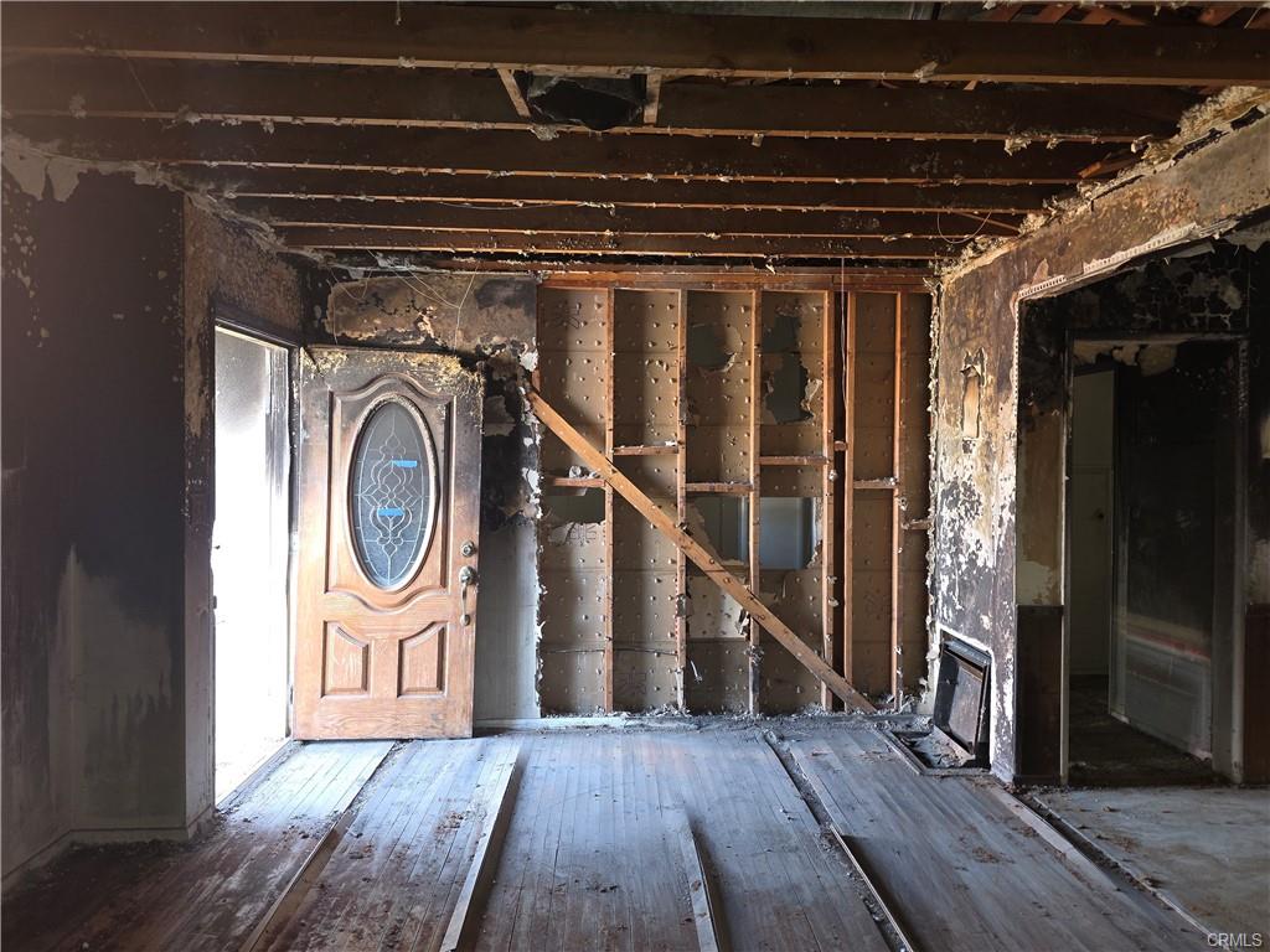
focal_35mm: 23
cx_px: 635
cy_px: 476
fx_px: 844
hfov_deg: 73.9
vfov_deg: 58.9
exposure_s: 1/24
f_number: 1.7
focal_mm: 6.3
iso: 100
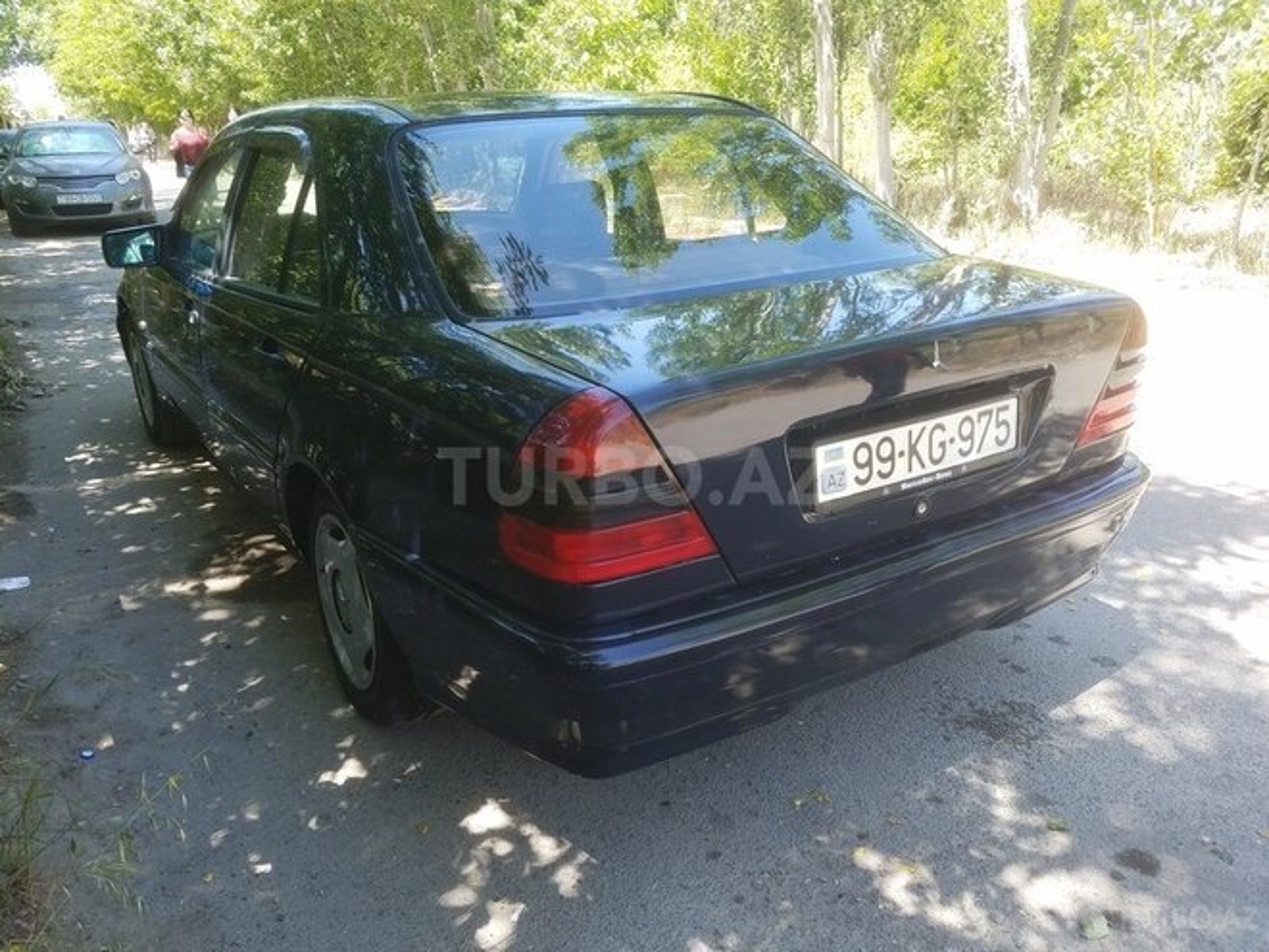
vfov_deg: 53.1
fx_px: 953
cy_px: 476
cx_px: 634
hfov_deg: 67.3
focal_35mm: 26
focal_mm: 4.2
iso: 50
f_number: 1.7
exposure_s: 1/253
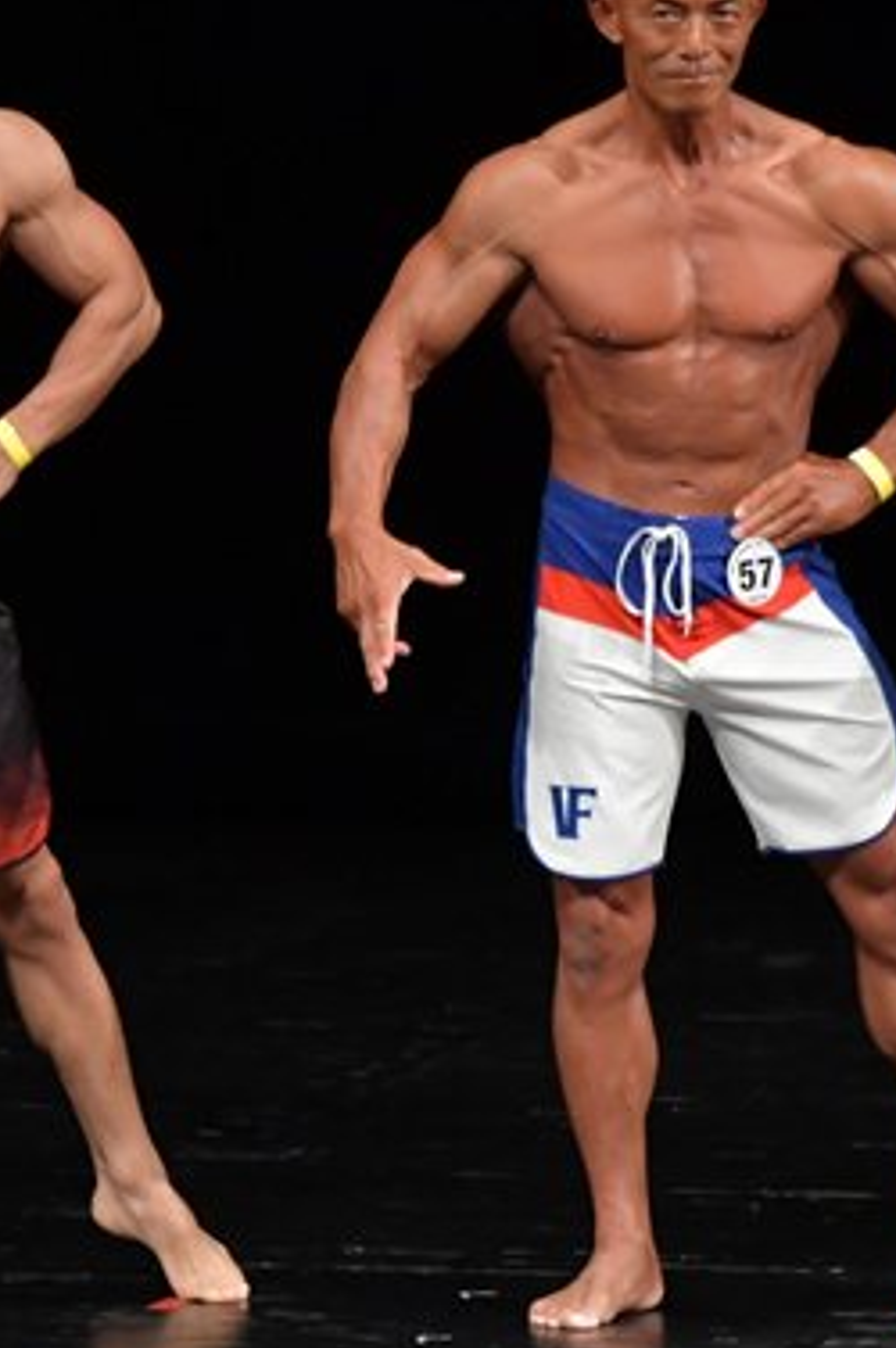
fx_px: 20831
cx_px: 321
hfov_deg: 2.5
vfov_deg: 3.7
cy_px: 602
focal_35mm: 557
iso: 3200
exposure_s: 1/400
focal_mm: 180
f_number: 5.6
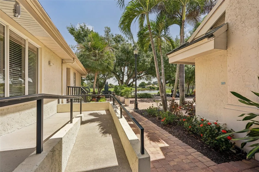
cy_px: 86
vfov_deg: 73.7
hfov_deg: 96.7
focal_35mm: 16
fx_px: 115
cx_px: 130
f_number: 8
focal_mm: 16
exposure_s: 1/800
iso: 400
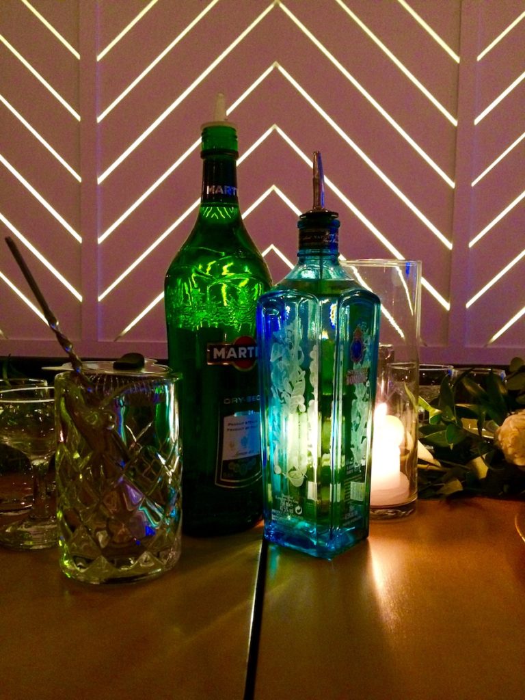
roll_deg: +1.3
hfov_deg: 48.2
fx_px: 586
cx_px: 262
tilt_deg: -3.8
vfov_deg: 61.7
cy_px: 350
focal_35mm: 29
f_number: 2.2
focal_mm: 4.15
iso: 250
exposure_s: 1/15
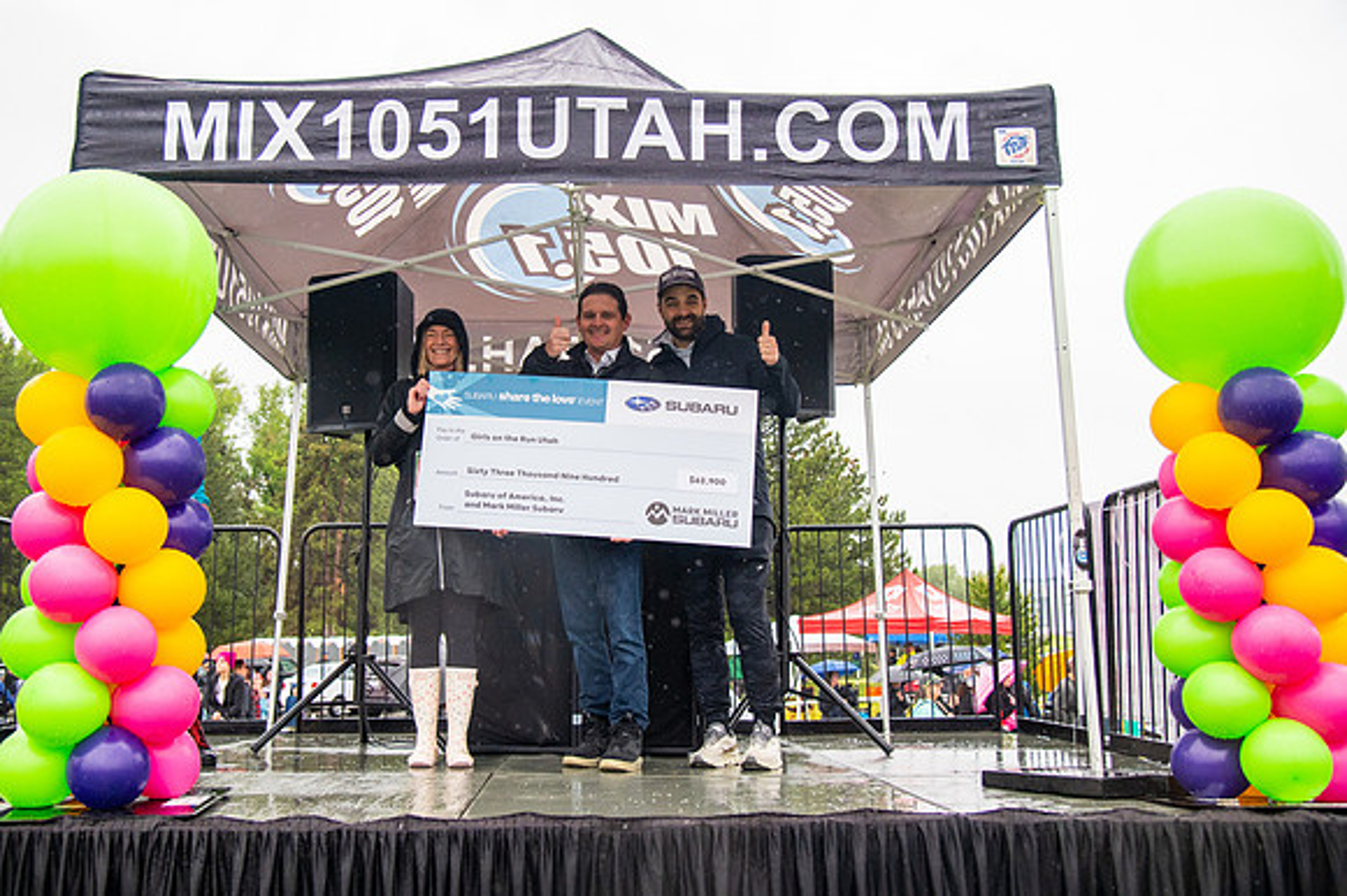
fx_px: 1306
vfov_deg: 37.9
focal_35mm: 35
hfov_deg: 54.5
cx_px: 606
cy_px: 431
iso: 2000
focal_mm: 31
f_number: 4
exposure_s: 1/1250
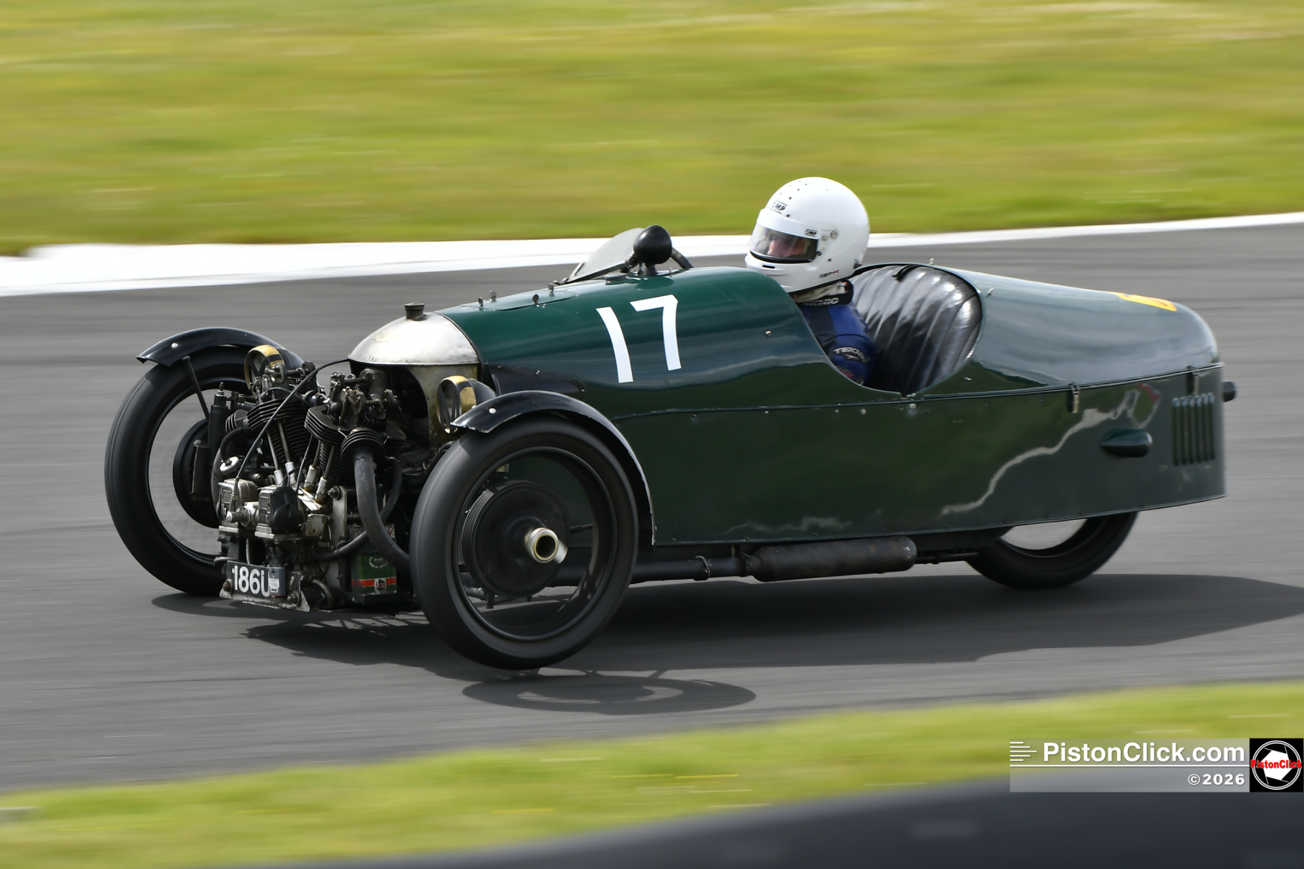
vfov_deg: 5.0
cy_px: 434
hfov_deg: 7.4
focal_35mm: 278
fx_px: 10050
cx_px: 652
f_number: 7.1
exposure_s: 1/160
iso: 160
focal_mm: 185
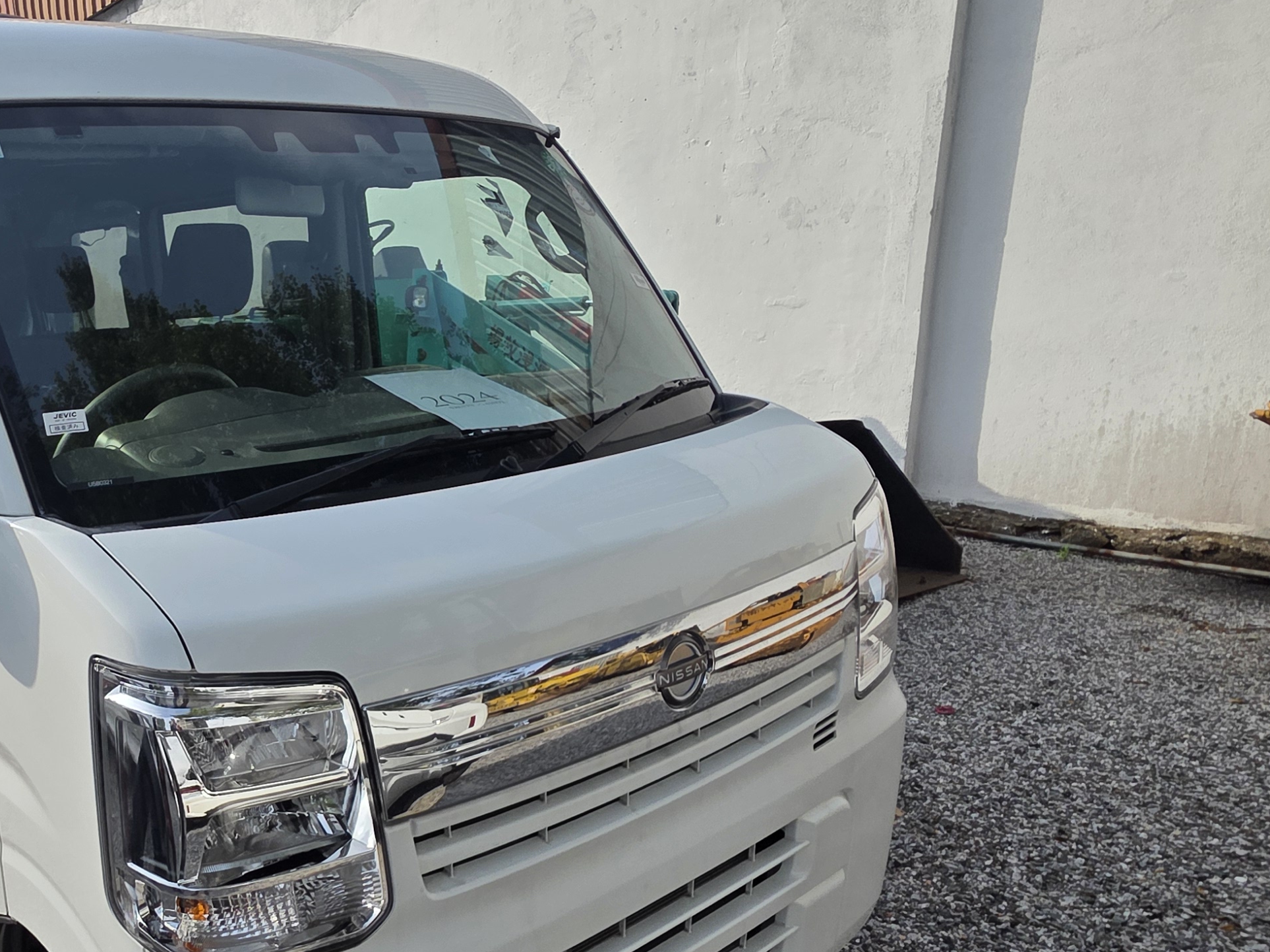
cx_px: 245
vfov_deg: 50.7
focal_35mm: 27
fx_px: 990
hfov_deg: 59.9
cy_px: 613
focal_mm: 2.2
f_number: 1.9
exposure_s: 1/1983
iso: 40
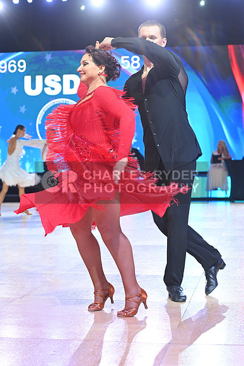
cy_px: 183
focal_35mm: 70
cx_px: 122
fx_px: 711
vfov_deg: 28.8
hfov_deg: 19.5
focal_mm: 70
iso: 2000
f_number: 4
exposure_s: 1/250
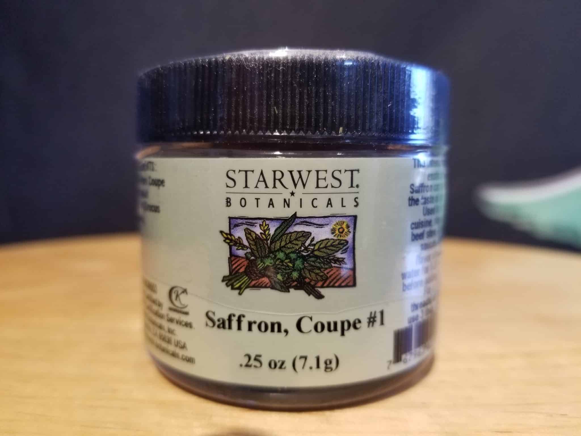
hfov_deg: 67.3
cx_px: 290
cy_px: 218
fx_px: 436
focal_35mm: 26
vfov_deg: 53.1
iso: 100
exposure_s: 1/60
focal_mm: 4.25
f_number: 1.7
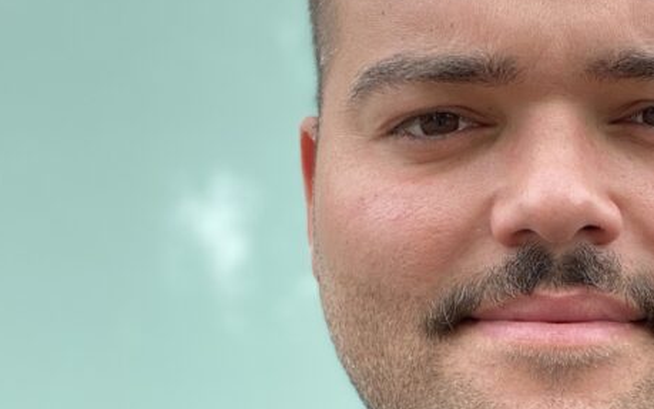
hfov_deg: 28.3
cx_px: 540
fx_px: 1266
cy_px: 413
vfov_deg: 17.9
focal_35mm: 71
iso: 25
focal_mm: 2.71
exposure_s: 1/126
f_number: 2.2
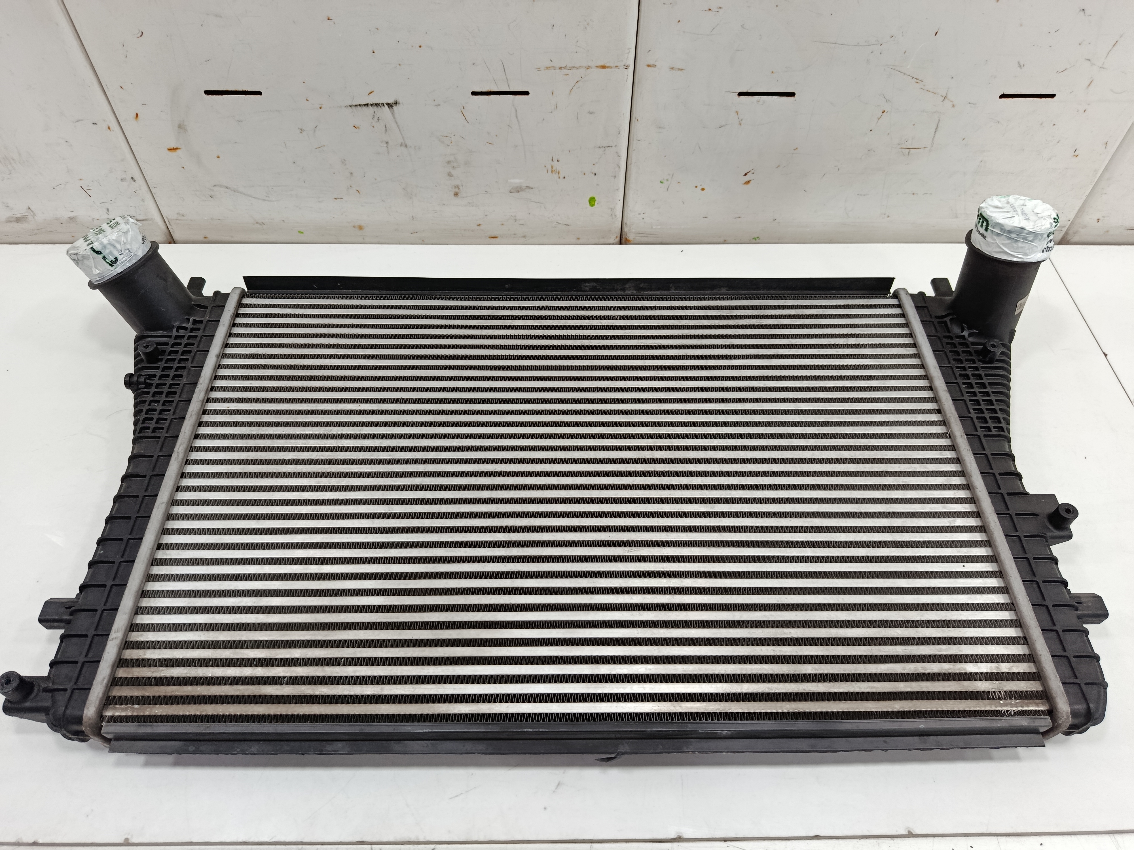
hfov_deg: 71.6
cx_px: 567
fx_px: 786
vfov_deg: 56.8
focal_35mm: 24
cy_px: 425
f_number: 1.7
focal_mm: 5.24
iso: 599
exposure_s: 1/50
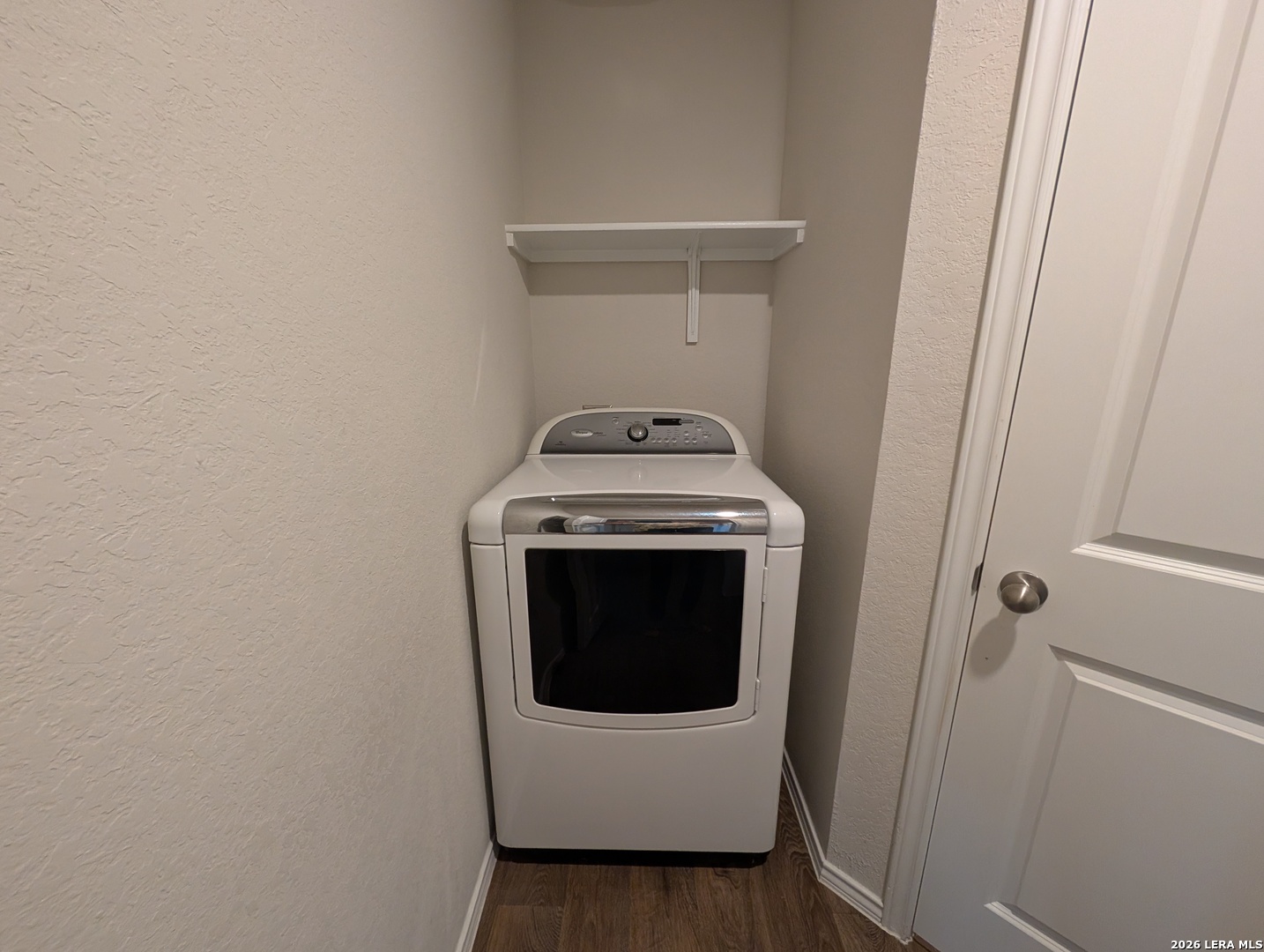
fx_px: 439
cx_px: 632
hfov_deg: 110.5
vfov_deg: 94.7
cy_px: 476
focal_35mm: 12
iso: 481
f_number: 1.7
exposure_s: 1/120
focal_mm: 2.02
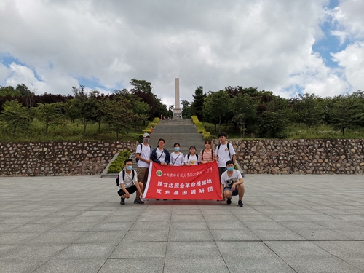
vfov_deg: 53.1
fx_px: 273
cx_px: 182
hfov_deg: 67.3
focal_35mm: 26
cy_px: 136
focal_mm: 5.5
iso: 50
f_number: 1.8
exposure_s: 1/1992
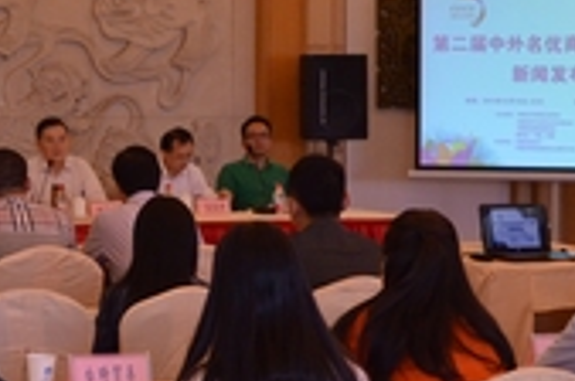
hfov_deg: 16.9
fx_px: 1905
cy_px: 60
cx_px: 24
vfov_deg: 11.4
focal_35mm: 119
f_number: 5.6
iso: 2000
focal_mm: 27
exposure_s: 1/125
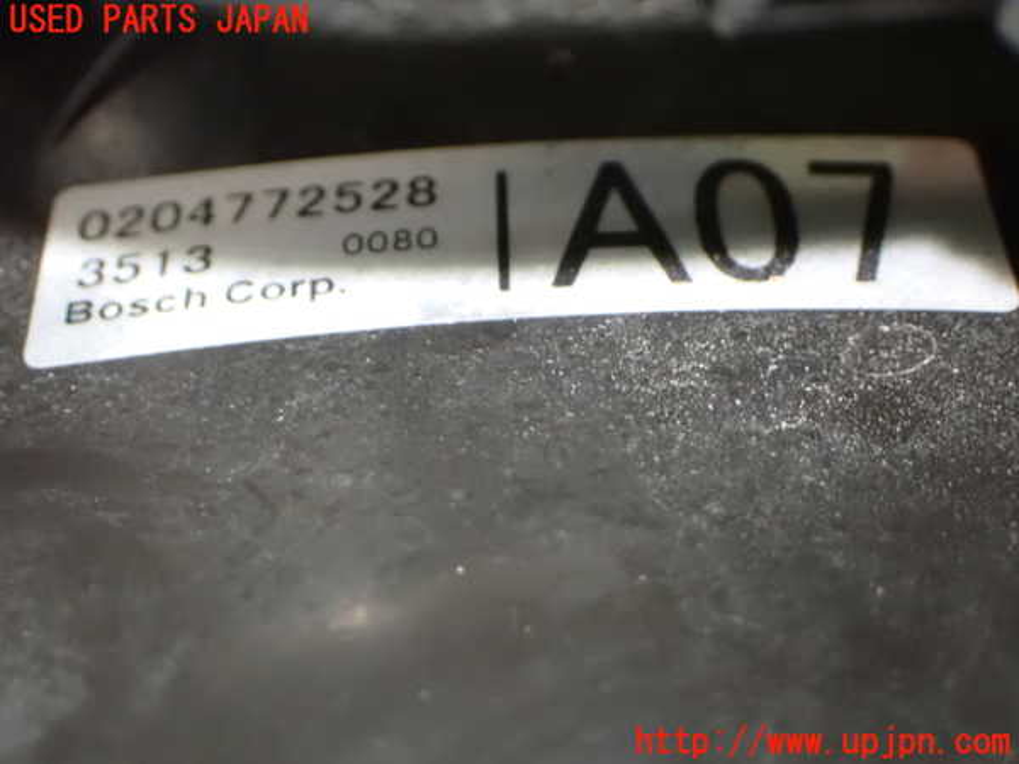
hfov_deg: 27.4
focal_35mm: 71
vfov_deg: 20.7
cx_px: 510
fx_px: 2090
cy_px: 382
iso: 1600
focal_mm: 12.73
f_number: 3.9
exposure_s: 1/25
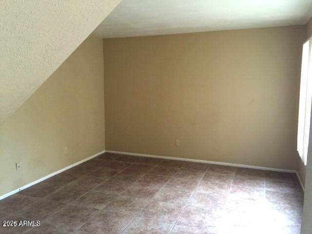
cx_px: 156
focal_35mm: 29
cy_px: 117
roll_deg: +0.4
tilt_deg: -6.5
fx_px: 261
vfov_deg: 48.2
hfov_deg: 61.7
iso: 100
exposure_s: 1/10
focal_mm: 4.15
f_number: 2.2
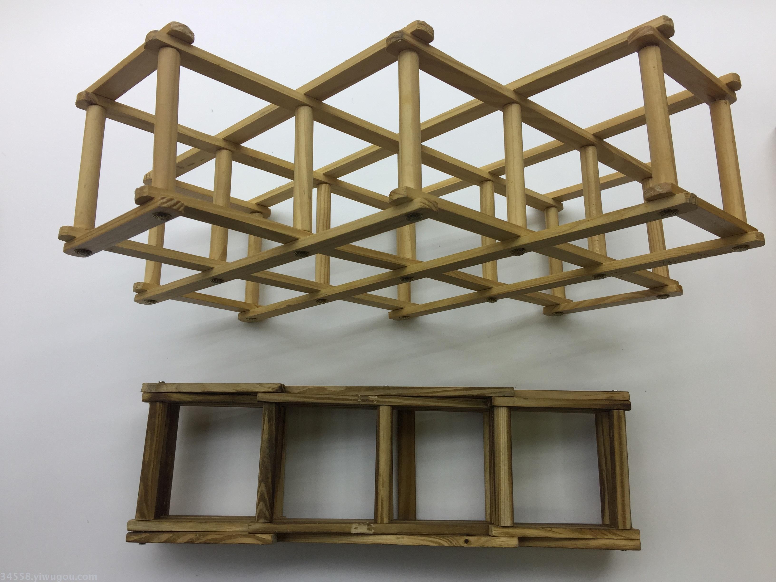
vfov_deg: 48.2
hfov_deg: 61.7
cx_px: 388
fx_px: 650
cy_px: 291
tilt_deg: -75.7
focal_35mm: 29
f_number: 2.2
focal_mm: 4.15
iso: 40
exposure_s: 1/100
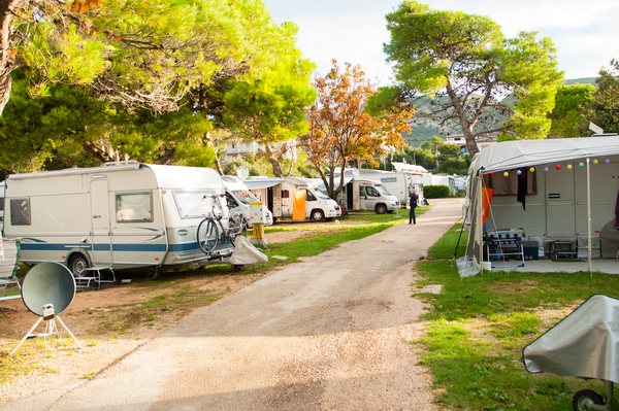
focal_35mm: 30
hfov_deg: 62.0
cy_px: 206
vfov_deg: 43.5
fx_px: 515
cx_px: 310
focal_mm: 20
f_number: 2.5
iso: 640
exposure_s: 1/2000
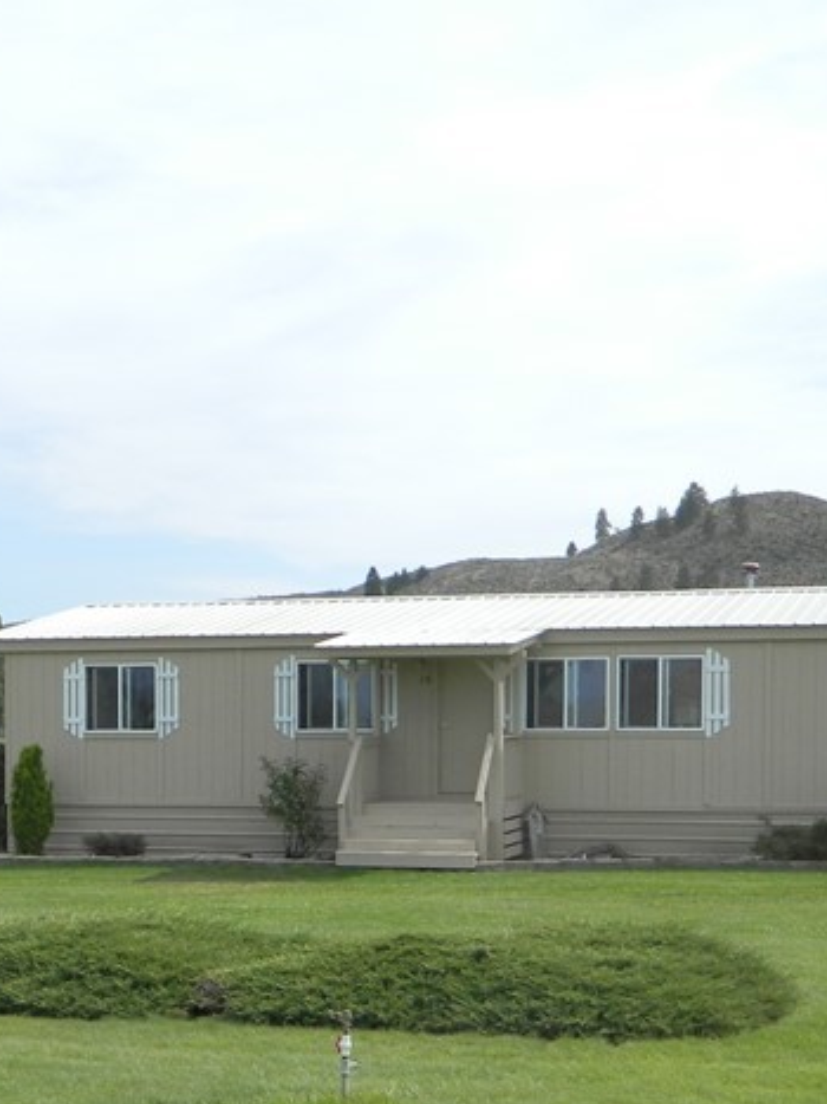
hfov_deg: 21.5
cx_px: 267
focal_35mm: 68
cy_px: 865
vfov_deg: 28.0
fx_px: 2167
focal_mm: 5.6
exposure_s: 1/800
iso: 80
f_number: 3.2
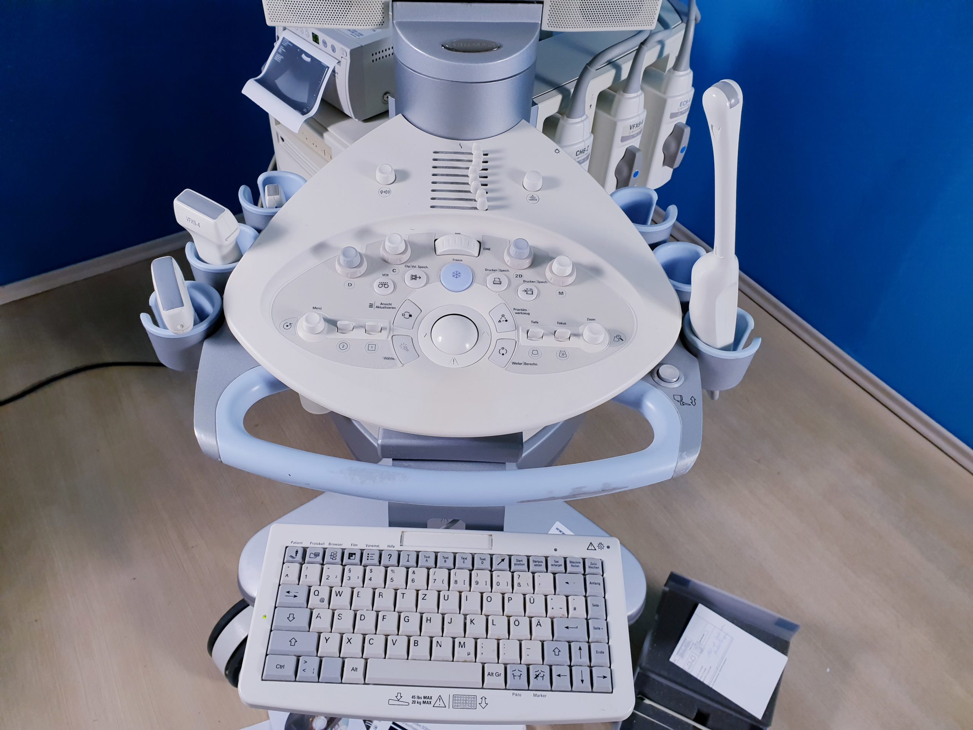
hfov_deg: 67.3
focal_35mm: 26
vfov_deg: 53.1
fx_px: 731
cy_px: 365
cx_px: 486
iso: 80
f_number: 2.4
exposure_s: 1/100
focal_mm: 4.3
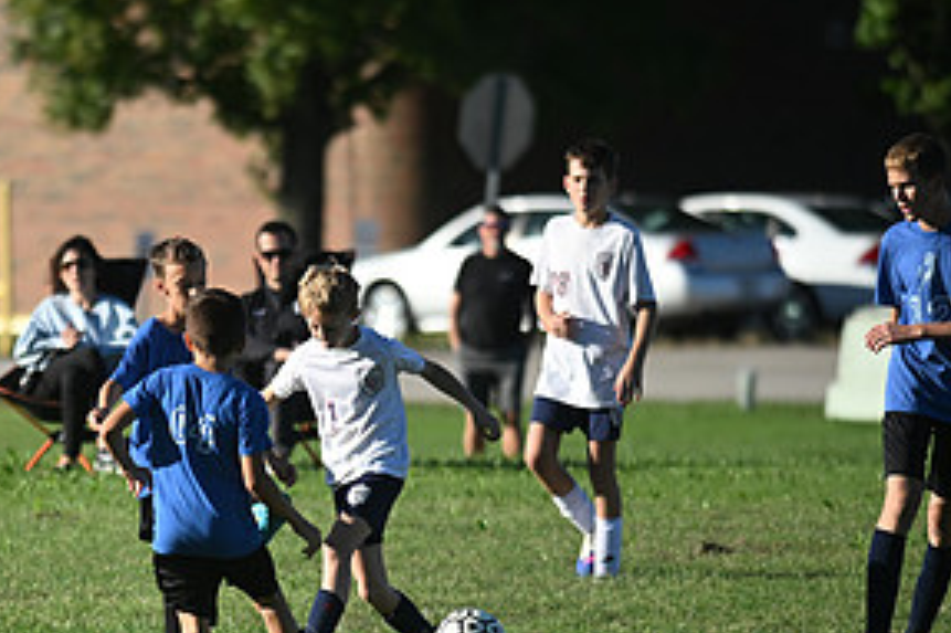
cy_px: 555
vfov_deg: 2.3
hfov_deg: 3.4
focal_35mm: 607
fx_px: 16025
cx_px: 249
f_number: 4
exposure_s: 1/3200
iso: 320
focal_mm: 300
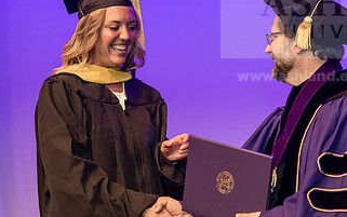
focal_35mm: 151
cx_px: 188
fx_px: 1429
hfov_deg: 13.8
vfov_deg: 8.7
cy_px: 99
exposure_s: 1/200
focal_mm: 82
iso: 3200
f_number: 4
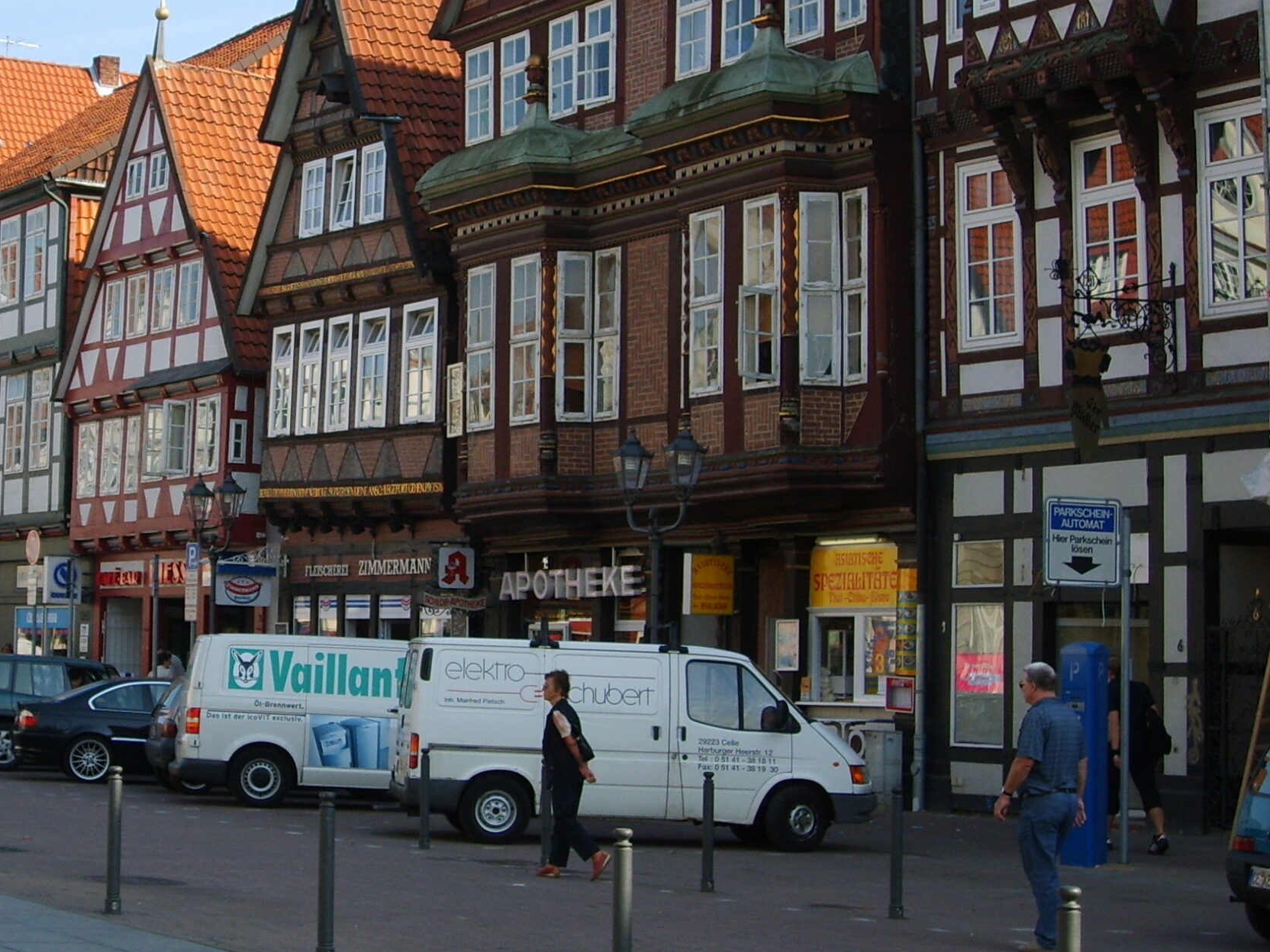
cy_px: 404
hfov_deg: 24.1
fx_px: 2935
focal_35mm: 80
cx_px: 298
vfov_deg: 18.4
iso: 50
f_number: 3.3
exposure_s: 1/500
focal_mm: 8.7
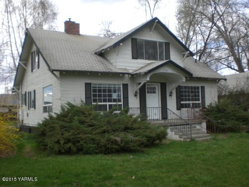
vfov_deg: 37.7
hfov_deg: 49.0
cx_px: 124
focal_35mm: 38
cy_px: 94
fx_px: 273
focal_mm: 6.3
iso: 50
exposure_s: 1/250
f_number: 3.1
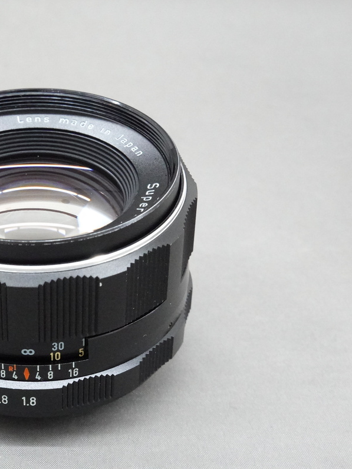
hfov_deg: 17.2
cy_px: 235
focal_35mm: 84
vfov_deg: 23.3
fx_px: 1140
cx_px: 12
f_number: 8
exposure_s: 1/60
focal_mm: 21.56
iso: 3200
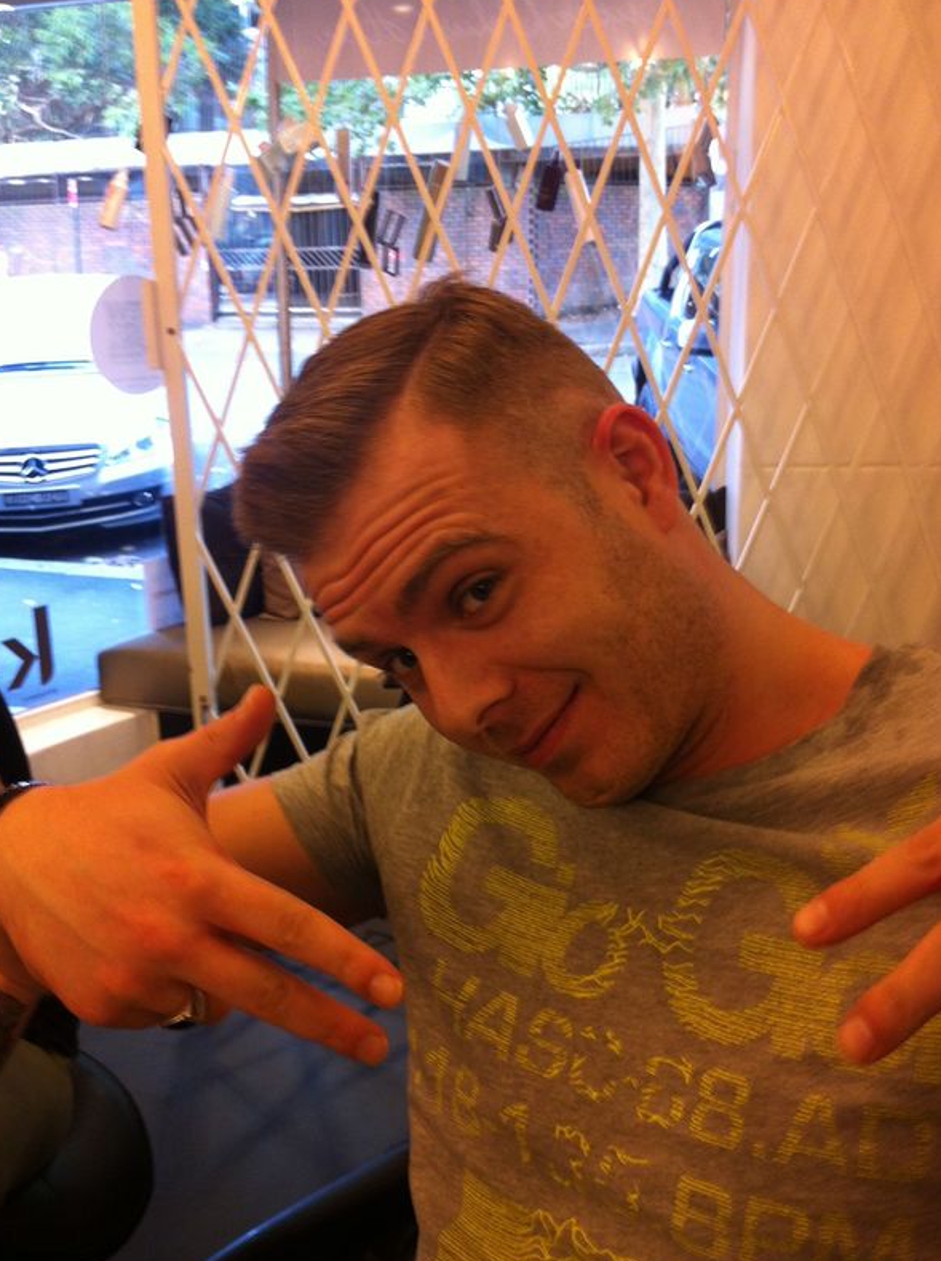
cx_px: 489
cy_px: 611
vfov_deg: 49.0
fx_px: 1381
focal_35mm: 38
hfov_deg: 37.6
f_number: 2.8
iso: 100
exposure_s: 1/15
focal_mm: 3.85
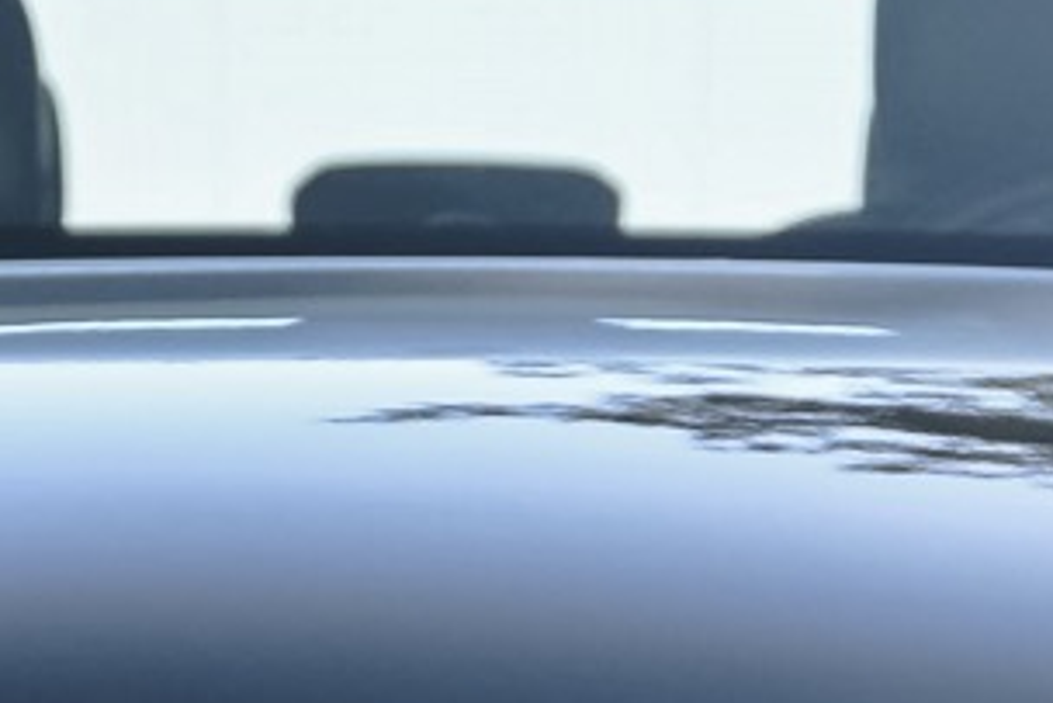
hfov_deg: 4.8
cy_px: 918
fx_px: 12554
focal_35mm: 429
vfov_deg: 3.2
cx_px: 462
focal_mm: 54
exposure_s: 1/160
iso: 100
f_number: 2.8
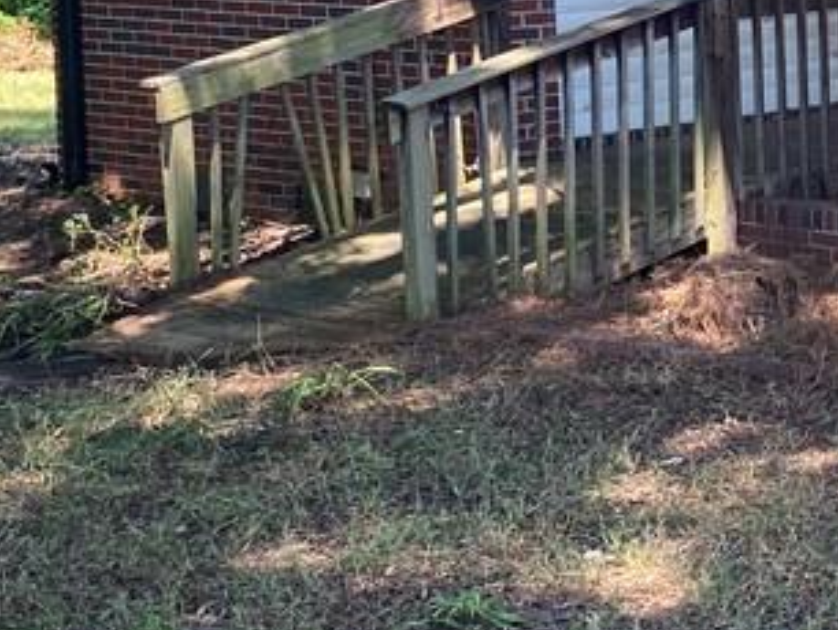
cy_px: 145
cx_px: 1224
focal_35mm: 87
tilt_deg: -6.9
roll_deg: -0.2
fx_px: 2108
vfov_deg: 16.9
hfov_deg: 19.8
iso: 32
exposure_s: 1/169
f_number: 1.8
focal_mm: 4.25
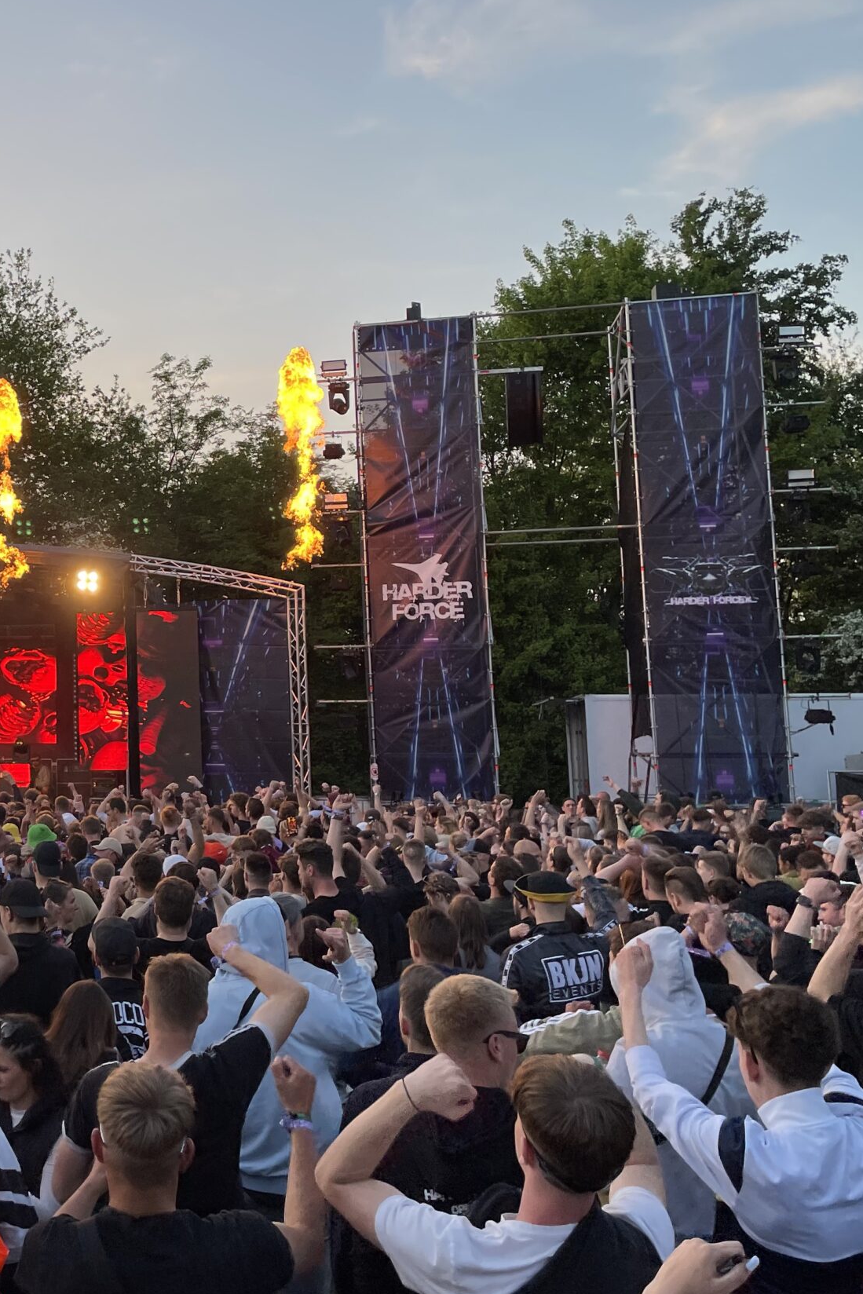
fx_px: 1510
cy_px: 549
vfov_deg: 46.2
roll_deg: +0.2
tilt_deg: +7.0
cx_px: -27
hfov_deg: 29.5
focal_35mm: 42
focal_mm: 4.2
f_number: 1.6
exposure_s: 1/211
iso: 32
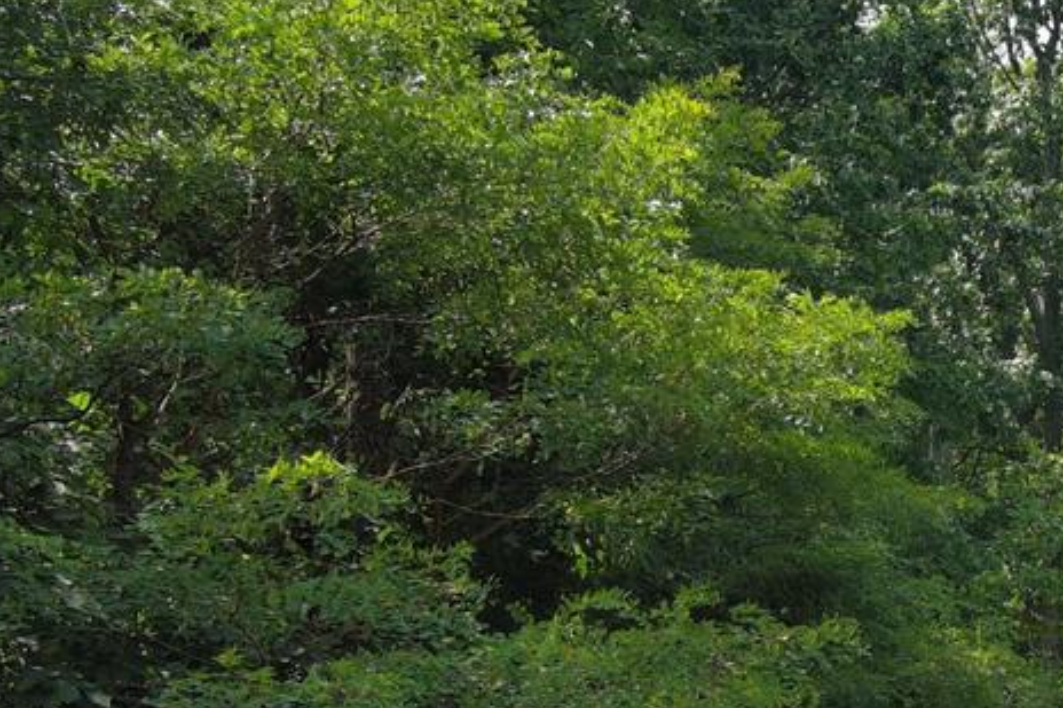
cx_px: 1370
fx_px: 2656
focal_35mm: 90
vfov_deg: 14.8
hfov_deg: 20.7
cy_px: 790
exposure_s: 1/541
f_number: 2.8
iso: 100
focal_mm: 10.57
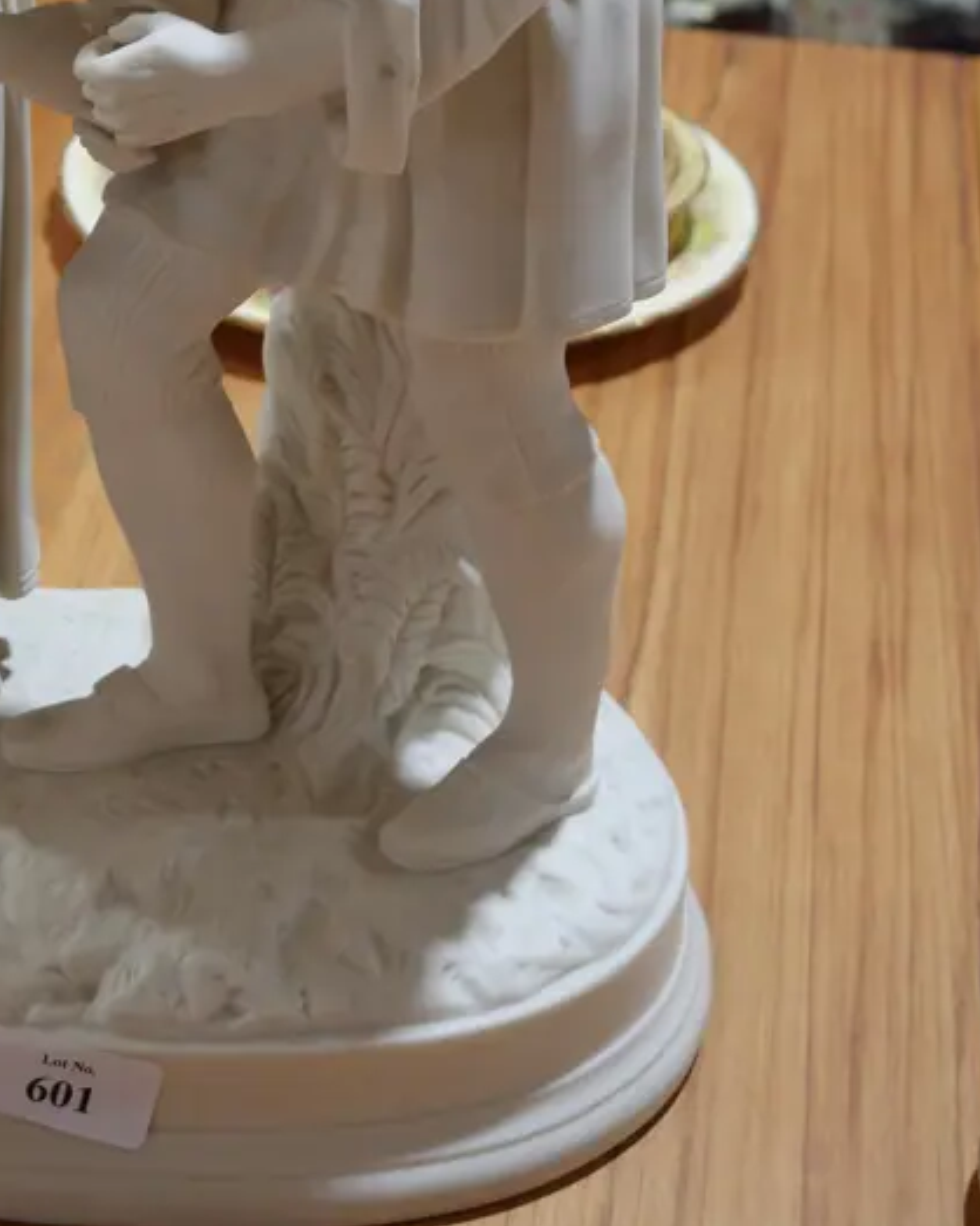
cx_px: 205
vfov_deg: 21.4
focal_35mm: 88
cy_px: 223
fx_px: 3192
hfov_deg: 17.3
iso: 400
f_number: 5.1
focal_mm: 23
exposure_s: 1/60
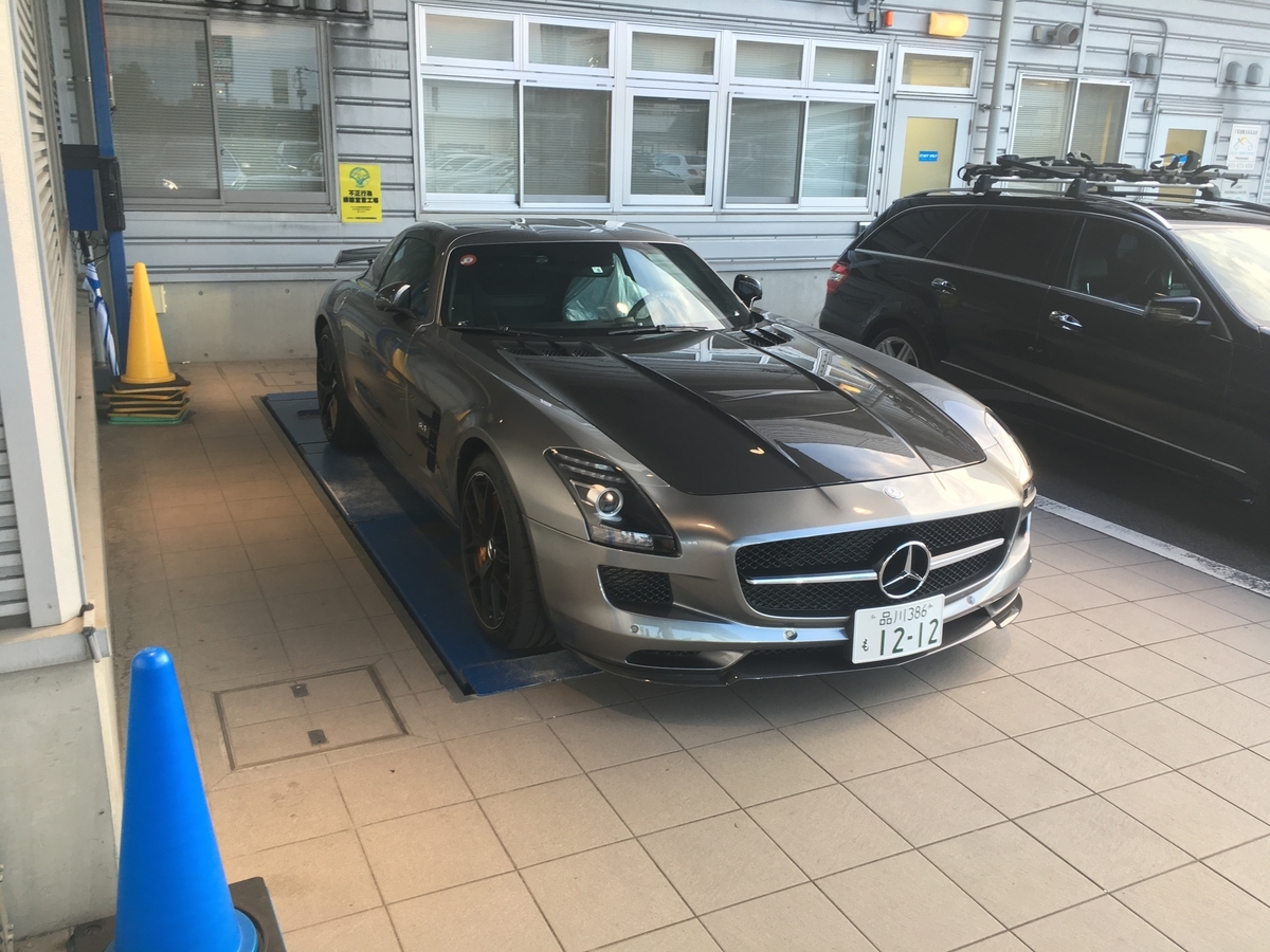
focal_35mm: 29
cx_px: 635
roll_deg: -1.8
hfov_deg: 61.7
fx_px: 1064
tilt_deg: -16.4
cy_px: 476
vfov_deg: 48.2
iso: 32
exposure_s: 1/60
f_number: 2.2
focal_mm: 4.15
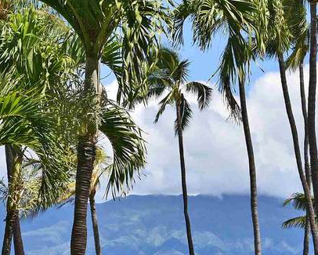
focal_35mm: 207
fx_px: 1949
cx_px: -92
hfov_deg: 9.2
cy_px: 208
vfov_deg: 7.5
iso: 100
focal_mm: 70
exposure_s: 1/200
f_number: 11
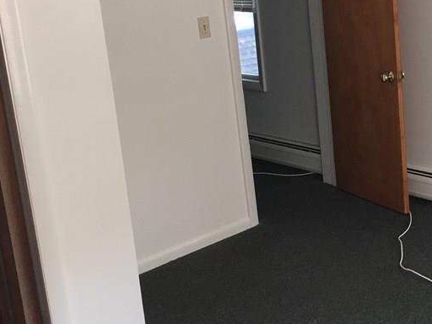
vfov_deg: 25.1
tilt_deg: -12.1
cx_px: 386
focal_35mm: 58
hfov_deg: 31.7
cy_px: 117
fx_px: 724
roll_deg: +3.1
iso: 32
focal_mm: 4.15
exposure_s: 1/30
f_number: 2.2
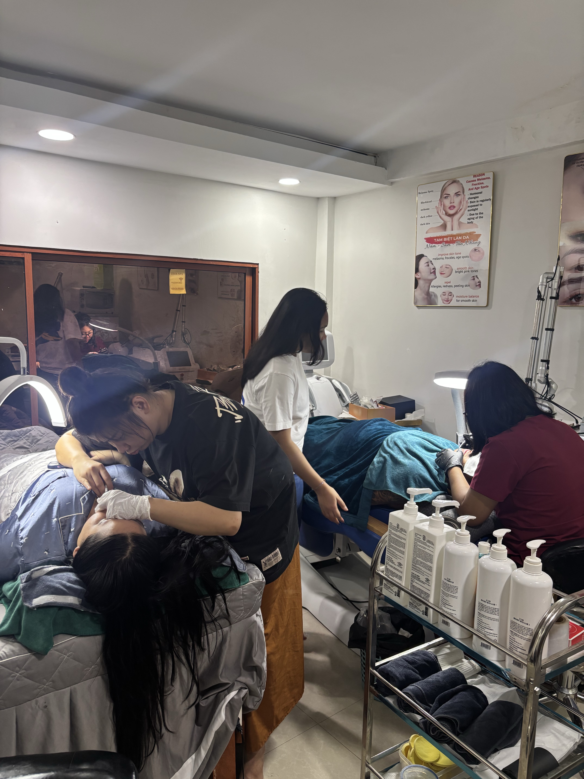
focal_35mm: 26
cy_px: 390
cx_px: 292
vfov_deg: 67.3
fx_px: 585
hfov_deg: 53.1
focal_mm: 5.96
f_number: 1.6
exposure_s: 1/99
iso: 125
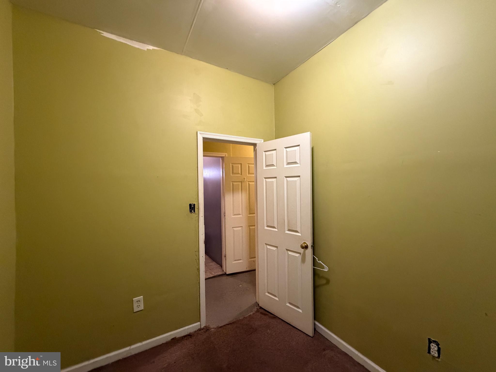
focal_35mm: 14
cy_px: 186
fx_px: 201
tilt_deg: +0.5
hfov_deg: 102.1
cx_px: 248
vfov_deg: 85.7
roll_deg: +0.9
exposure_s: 1/60
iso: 640
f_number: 2.2
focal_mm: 2.22
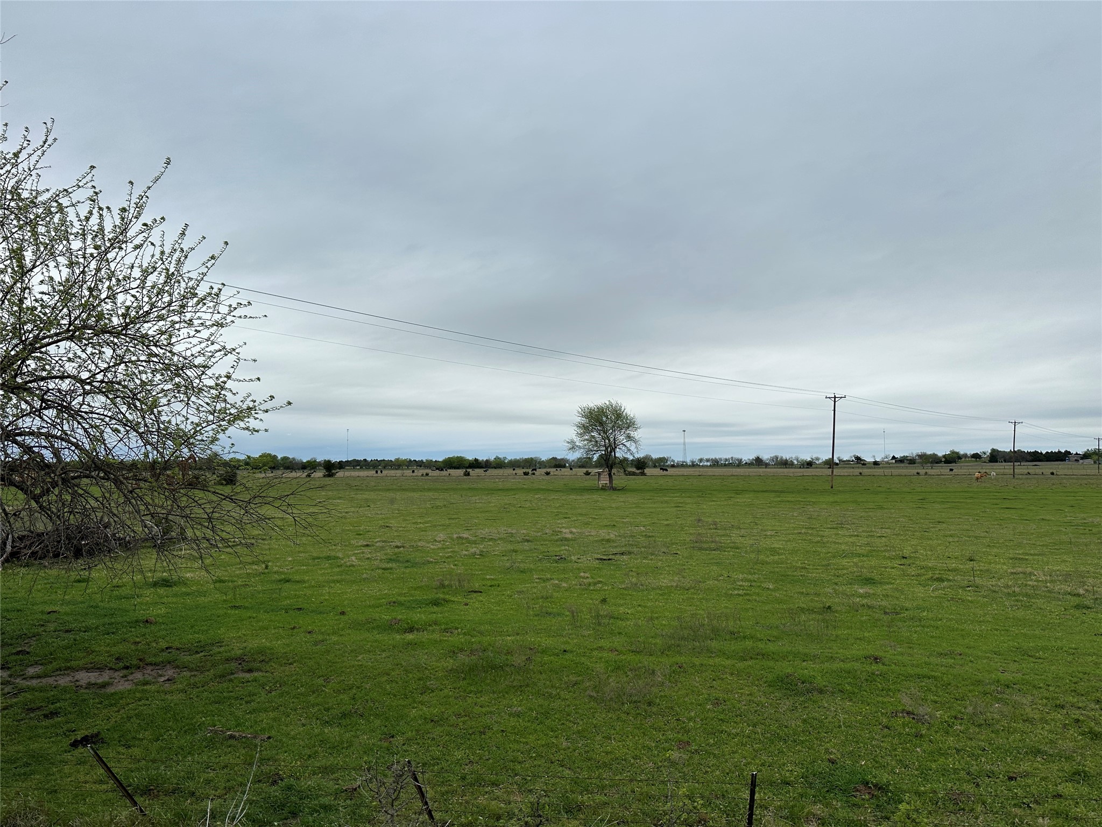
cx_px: 551
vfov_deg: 56.8
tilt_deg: +4.8
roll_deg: -0.2
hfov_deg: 71.6
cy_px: 414
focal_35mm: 24
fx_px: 764
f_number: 1.78
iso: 80
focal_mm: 6.86
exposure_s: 1/6623
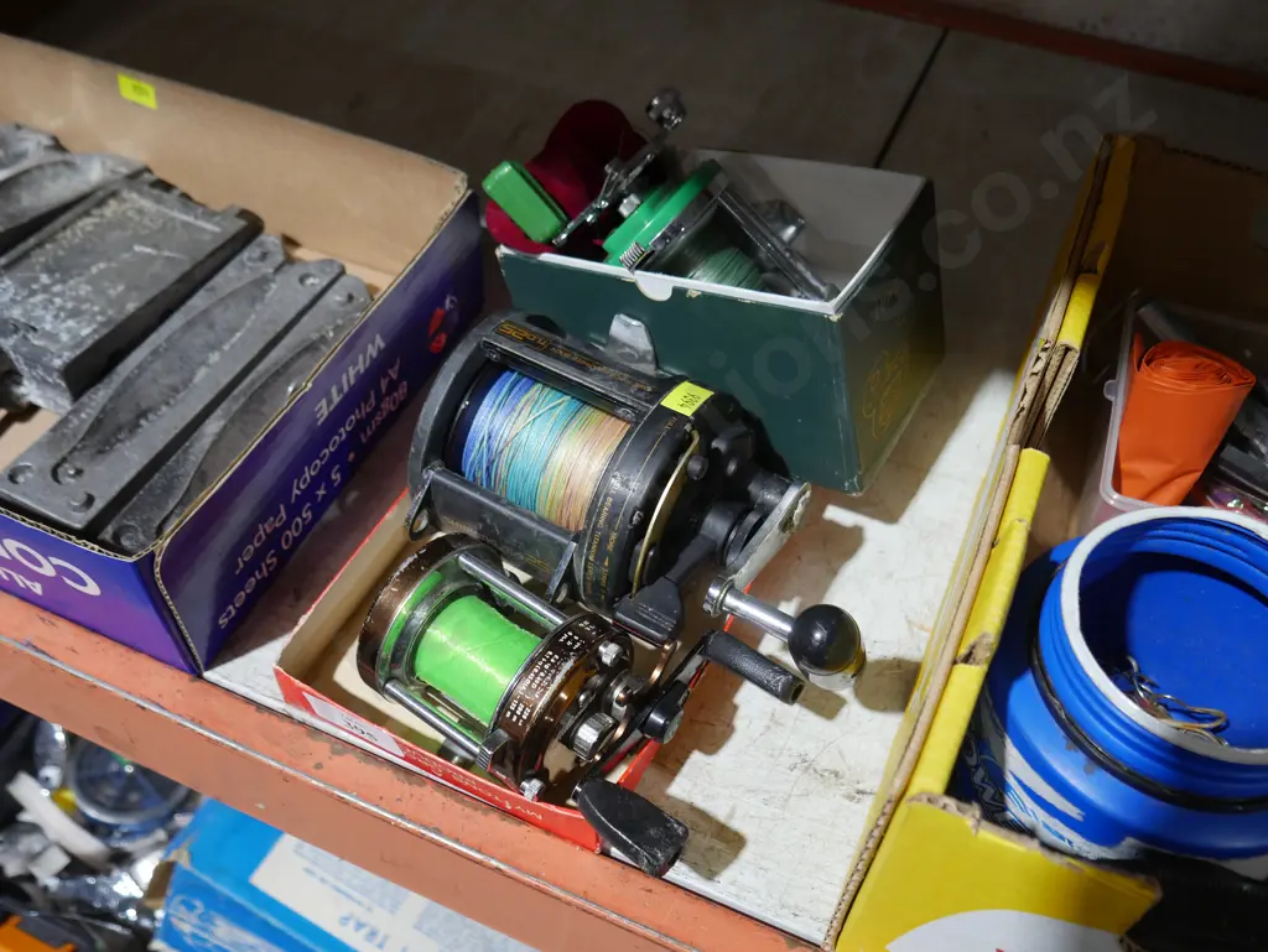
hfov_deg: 56.8
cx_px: 634
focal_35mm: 32
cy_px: 476
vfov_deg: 44.2
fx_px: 1173
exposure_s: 1/60
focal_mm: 16
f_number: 3.6
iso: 500
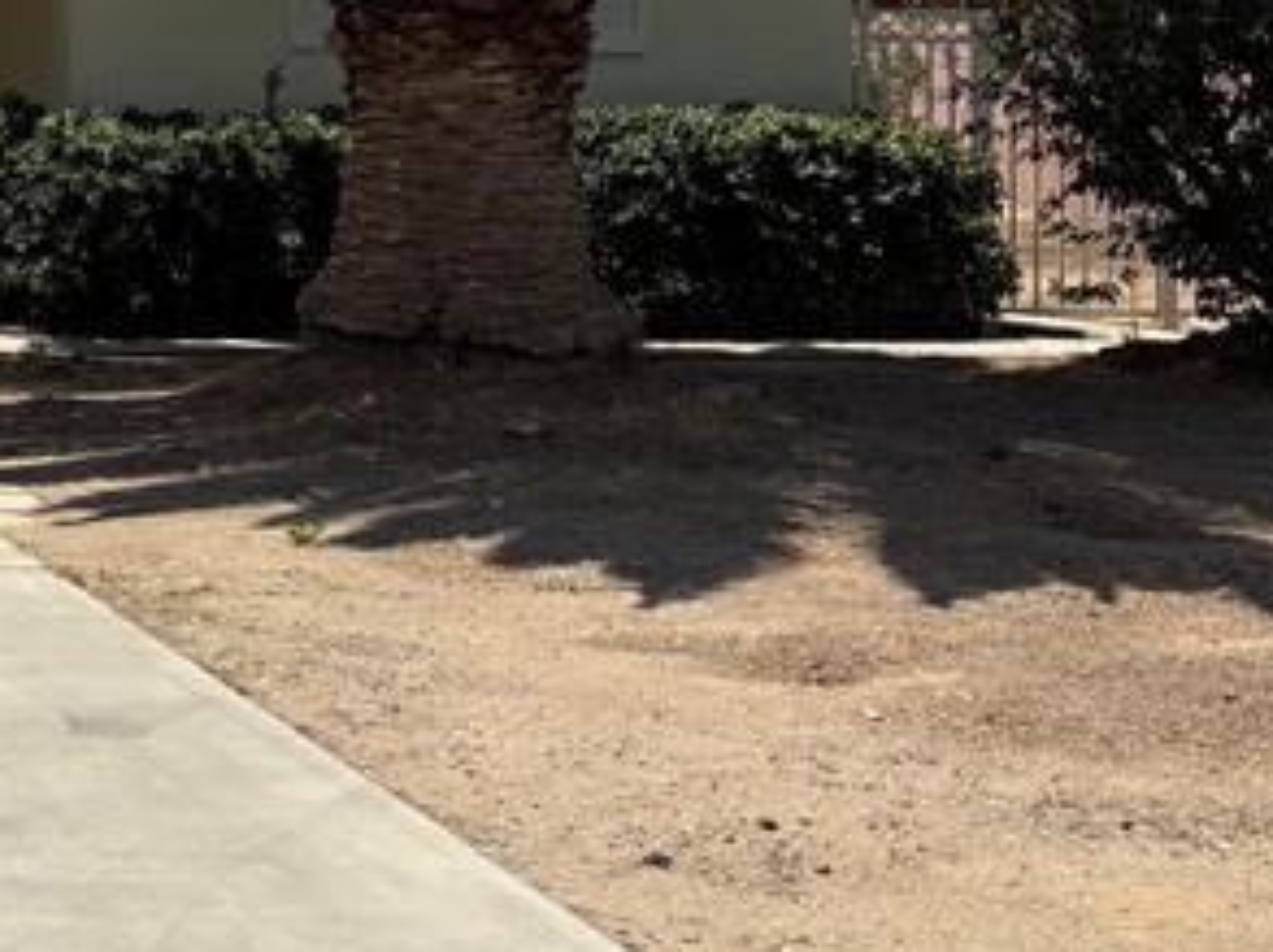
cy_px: -104
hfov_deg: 19.2
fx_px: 3342
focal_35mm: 91
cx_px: -574
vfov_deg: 15.7
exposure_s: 1/4950
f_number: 1.6
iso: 50
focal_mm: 5.96
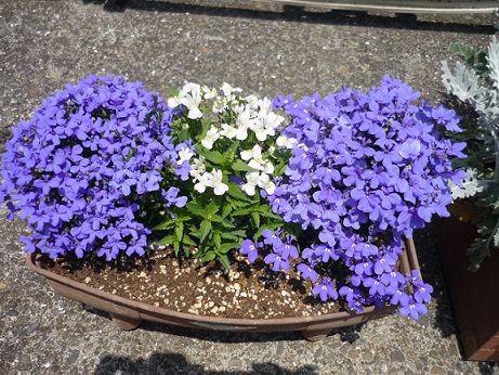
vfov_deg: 43.0
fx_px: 476
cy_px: 188
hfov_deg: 55.3
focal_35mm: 33
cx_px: 250
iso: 100
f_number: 8
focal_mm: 5.5
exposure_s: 1/250
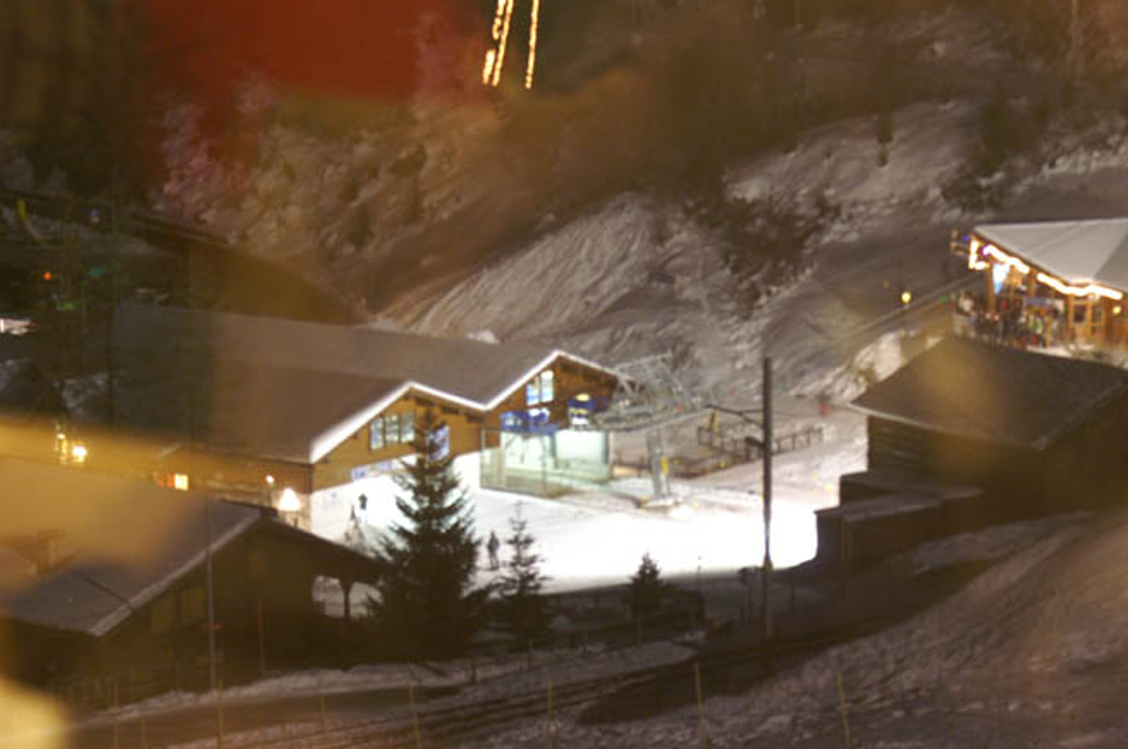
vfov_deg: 12.2
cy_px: 396
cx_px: 598
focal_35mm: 112
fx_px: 3506
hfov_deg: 18.3
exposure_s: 2
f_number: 5.6
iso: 800
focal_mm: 70
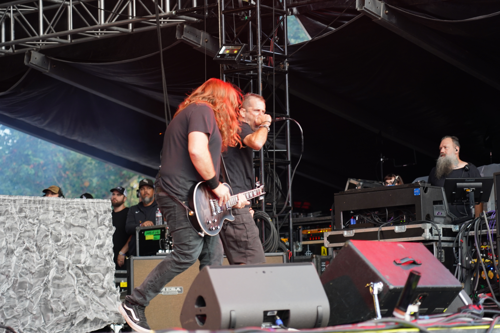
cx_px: 250
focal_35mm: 105
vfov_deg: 13.0
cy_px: 166
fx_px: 1458
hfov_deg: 19.5
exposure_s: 1/125
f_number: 4
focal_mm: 105
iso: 800
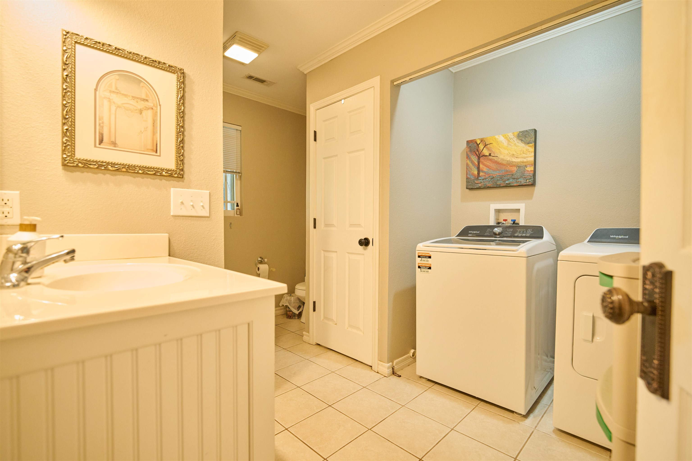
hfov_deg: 96.7
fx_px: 308
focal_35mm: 16
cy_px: 230
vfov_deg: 73.7
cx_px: 346
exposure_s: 1/160
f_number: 3.2
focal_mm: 16
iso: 2500
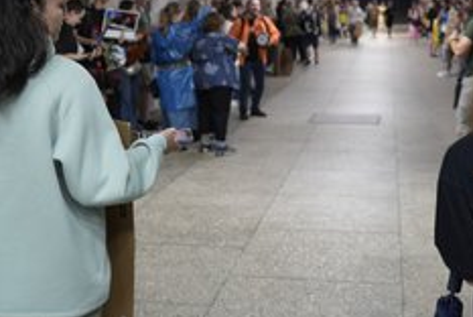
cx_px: 274
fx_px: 789
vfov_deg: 22.5
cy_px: 82
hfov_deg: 33.3
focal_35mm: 60
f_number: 2.8
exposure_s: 1/160
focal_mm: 35
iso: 1600
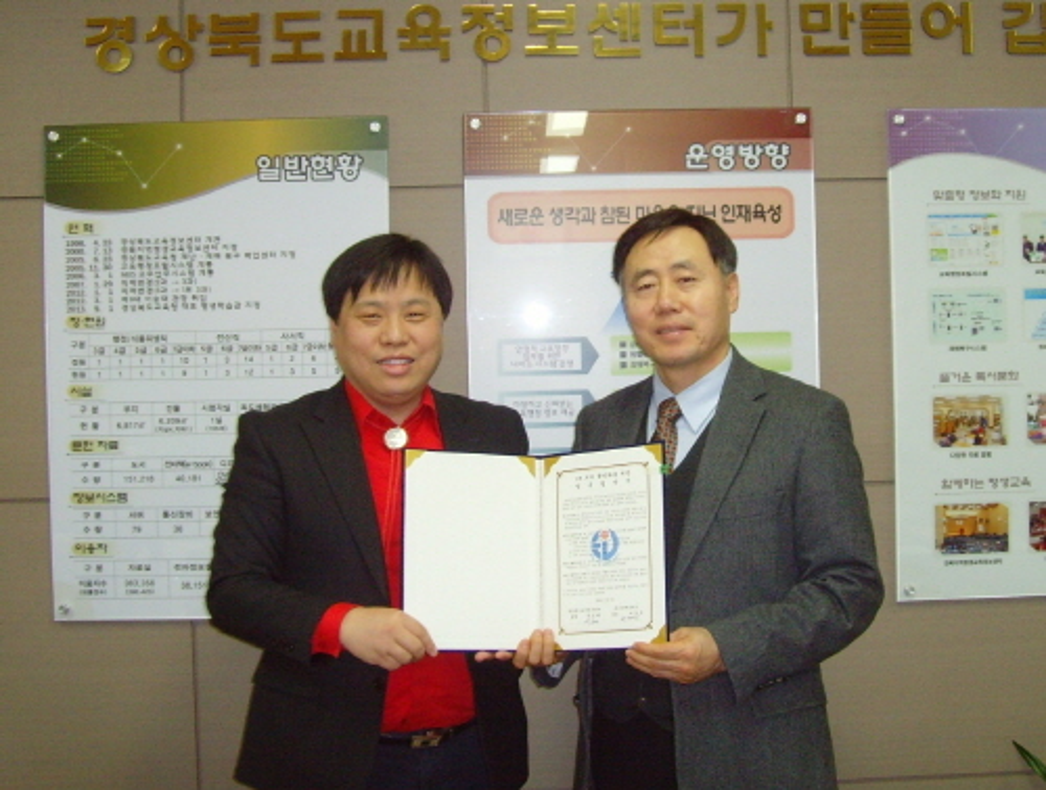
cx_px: 523
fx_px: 1182
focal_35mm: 39
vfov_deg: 37.0
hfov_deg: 47.7
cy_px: 395
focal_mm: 6.6
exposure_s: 1/45
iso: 200
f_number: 3.5
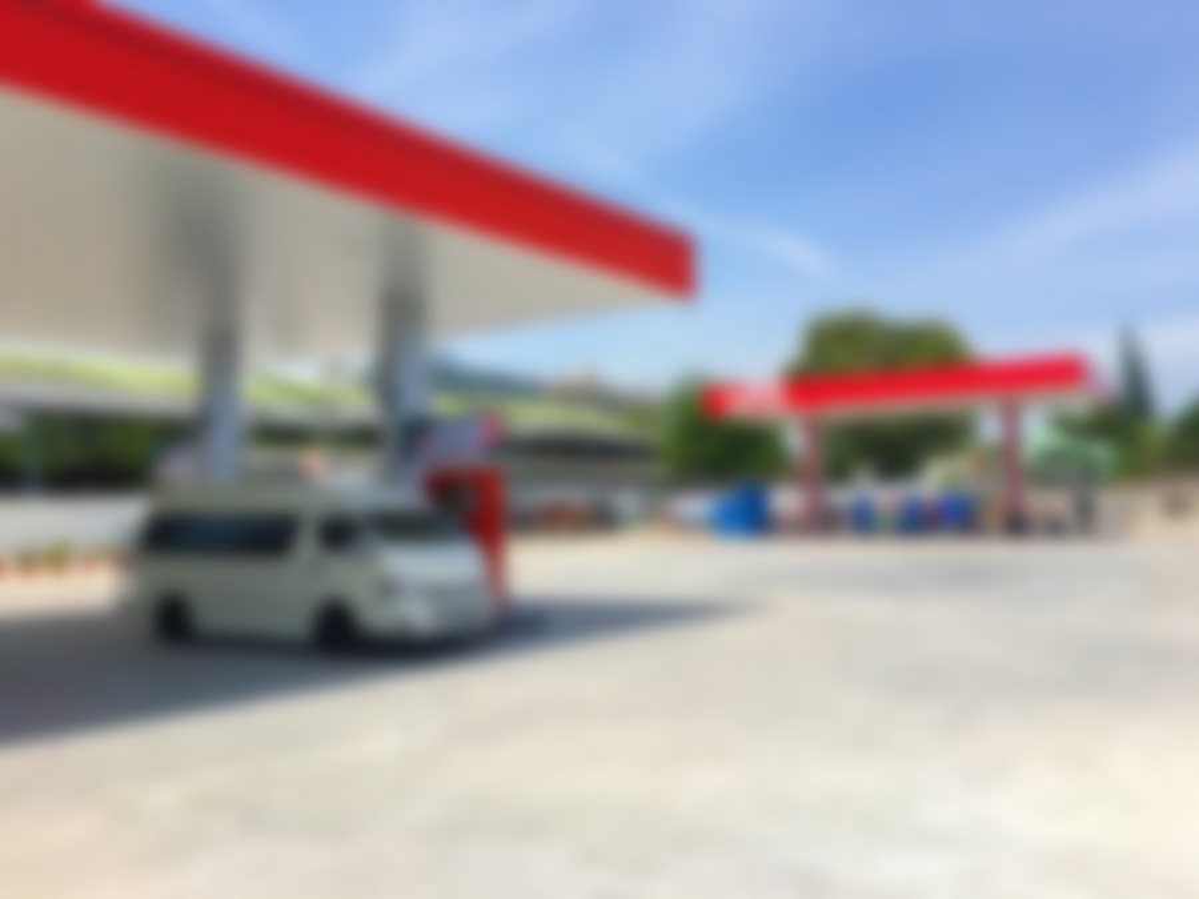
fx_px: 1004
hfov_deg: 61.7
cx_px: 600
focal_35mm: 29
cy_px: 450
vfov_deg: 48.2
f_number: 2.2
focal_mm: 4.15
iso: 25
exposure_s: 1/1900
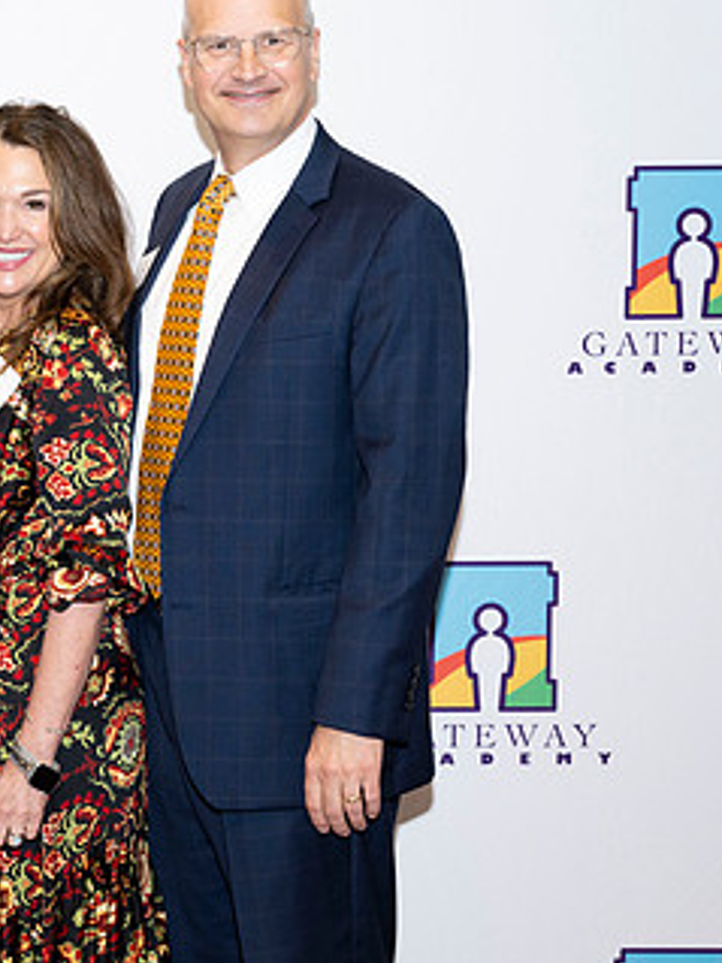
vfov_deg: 23.0
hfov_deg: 16.8
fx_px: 2365
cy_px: 403
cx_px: -72
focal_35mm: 85
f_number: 5.6
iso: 800
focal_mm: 46
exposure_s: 1/160
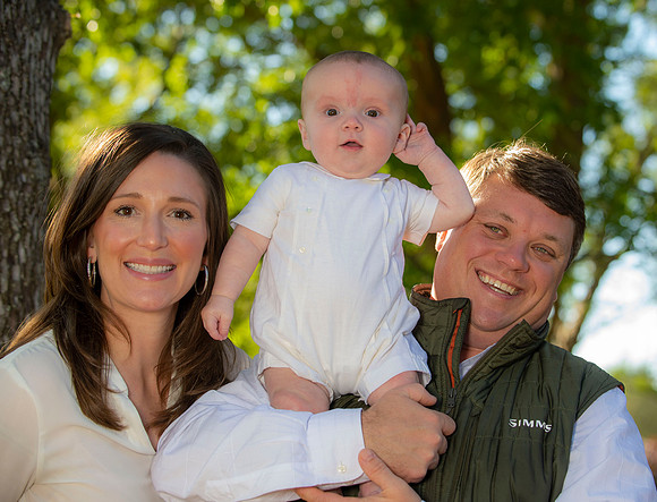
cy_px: 251
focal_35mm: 88
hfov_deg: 22.2
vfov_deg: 17.0
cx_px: 377
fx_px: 1675
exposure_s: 1/250
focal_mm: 80
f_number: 6.3
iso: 250
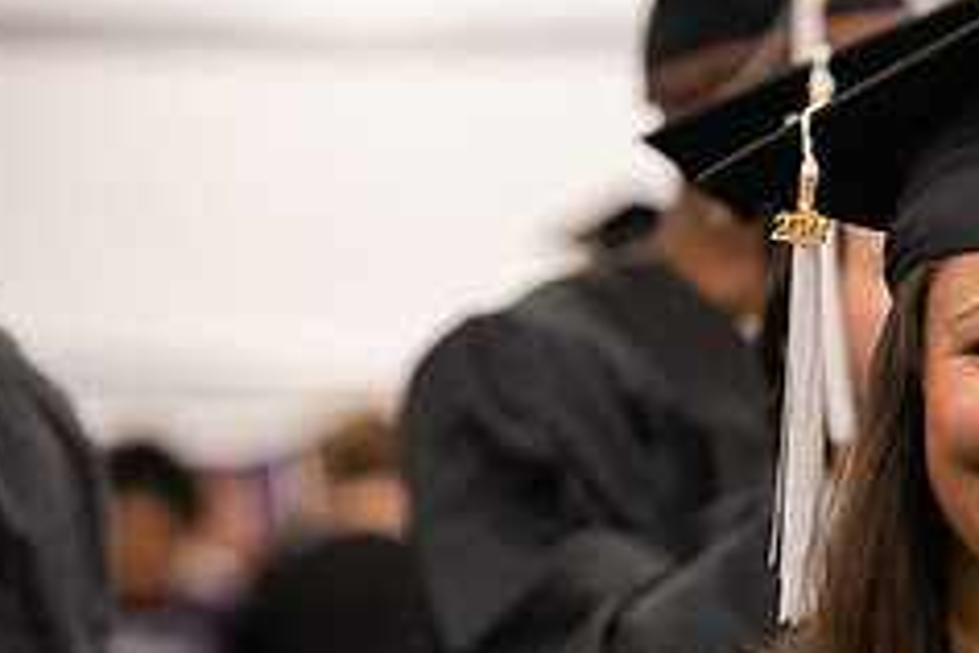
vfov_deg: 4.6
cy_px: 618
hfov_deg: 6.8
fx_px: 8131
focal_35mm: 299
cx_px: 1169
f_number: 3.2
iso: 3200
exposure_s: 1/200
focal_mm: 122
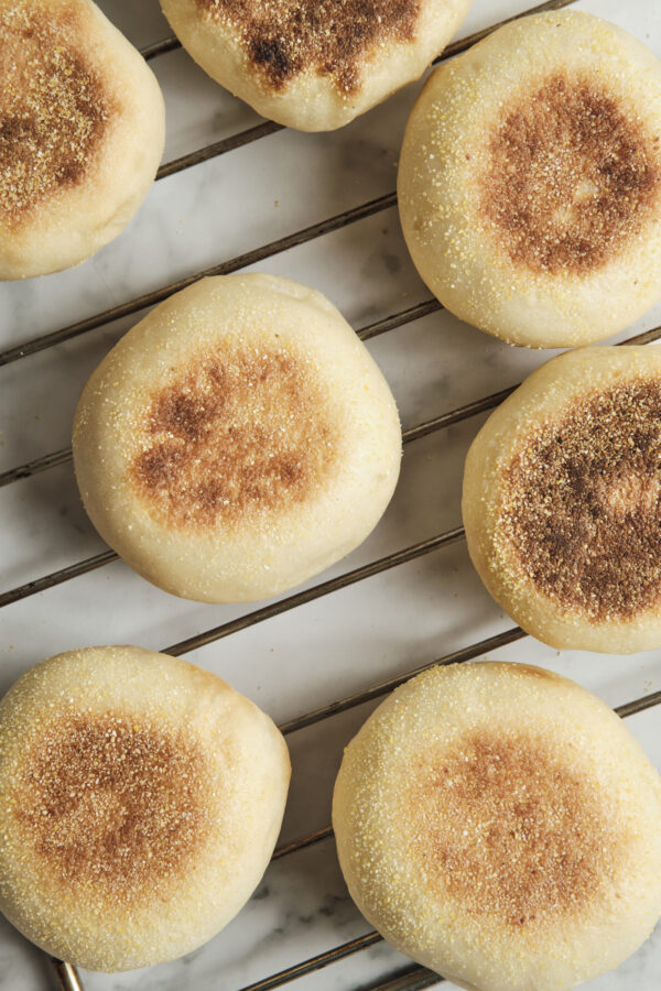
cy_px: 496
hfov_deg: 14.0
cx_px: 330
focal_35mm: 98
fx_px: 2699
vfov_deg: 20.8
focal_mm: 65.4
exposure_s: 1/80
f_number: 9
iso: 200
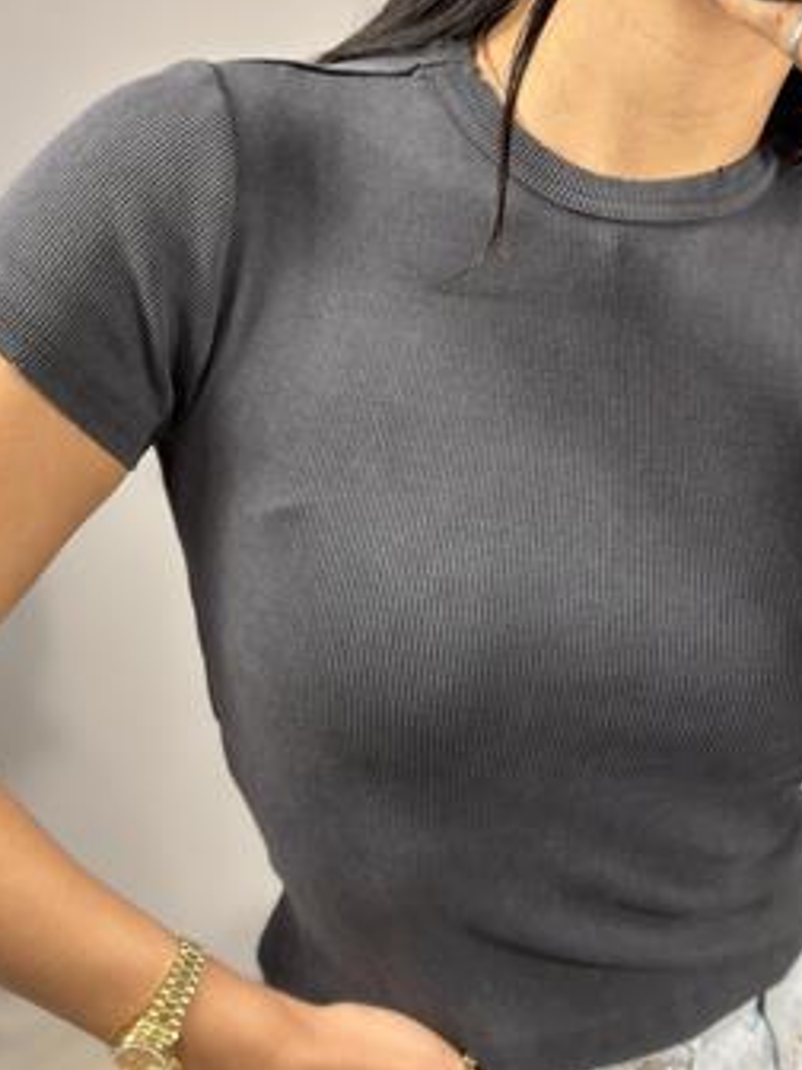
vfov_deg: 32.7
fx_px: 1823
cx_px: 376
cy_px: 467
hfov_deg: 24.8
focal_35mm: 59
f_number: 1.78
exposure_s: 1/100
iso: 200
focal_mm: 6.86
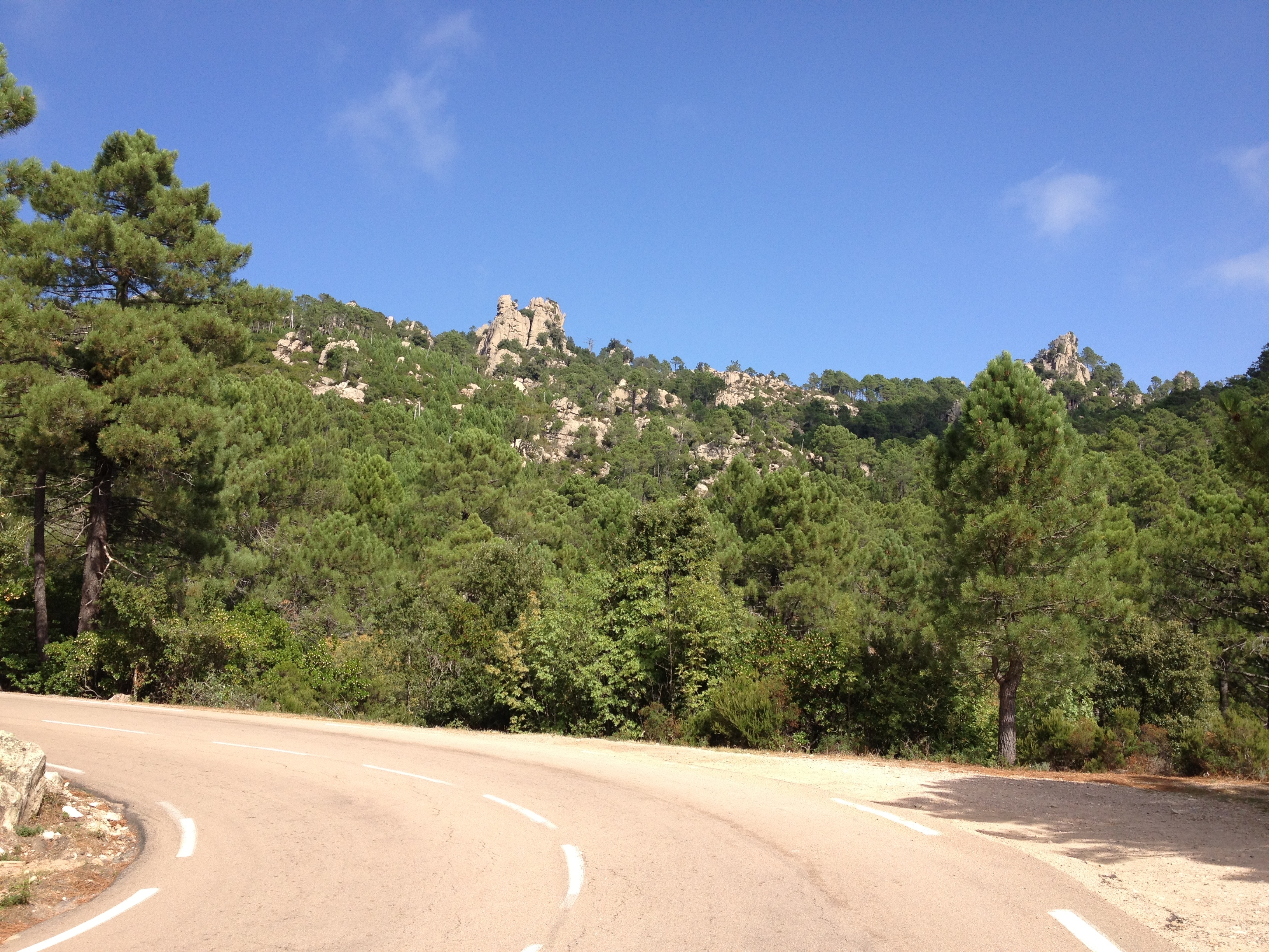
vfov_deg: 40.7
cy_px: 476
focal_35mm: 35
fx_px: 1283
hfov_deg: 52.6
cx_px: 634
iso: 64
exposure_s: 1/1200
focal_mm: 4.28
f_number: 2.4
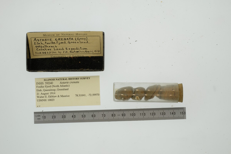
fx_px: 385
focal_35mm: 60
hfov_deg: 33.4
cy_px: 77
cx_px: 116
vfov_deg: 22.6
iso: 100
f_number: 32
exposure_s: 1/10
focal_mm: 60
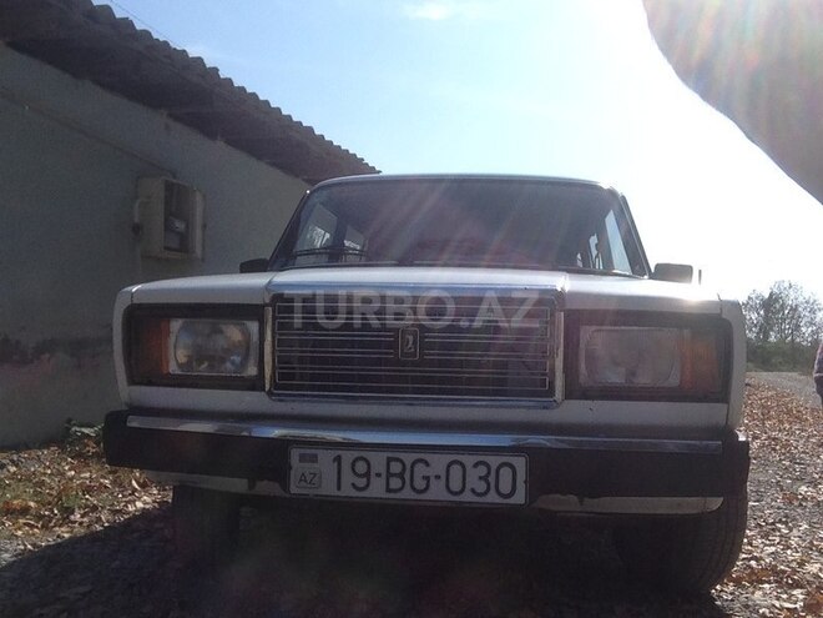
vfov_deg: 40.7
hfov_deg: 52.6
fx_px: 832
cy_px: 309
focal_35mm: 35
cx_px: 412
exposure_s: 1/1908
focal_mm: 2.18
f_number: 2.4
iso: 32
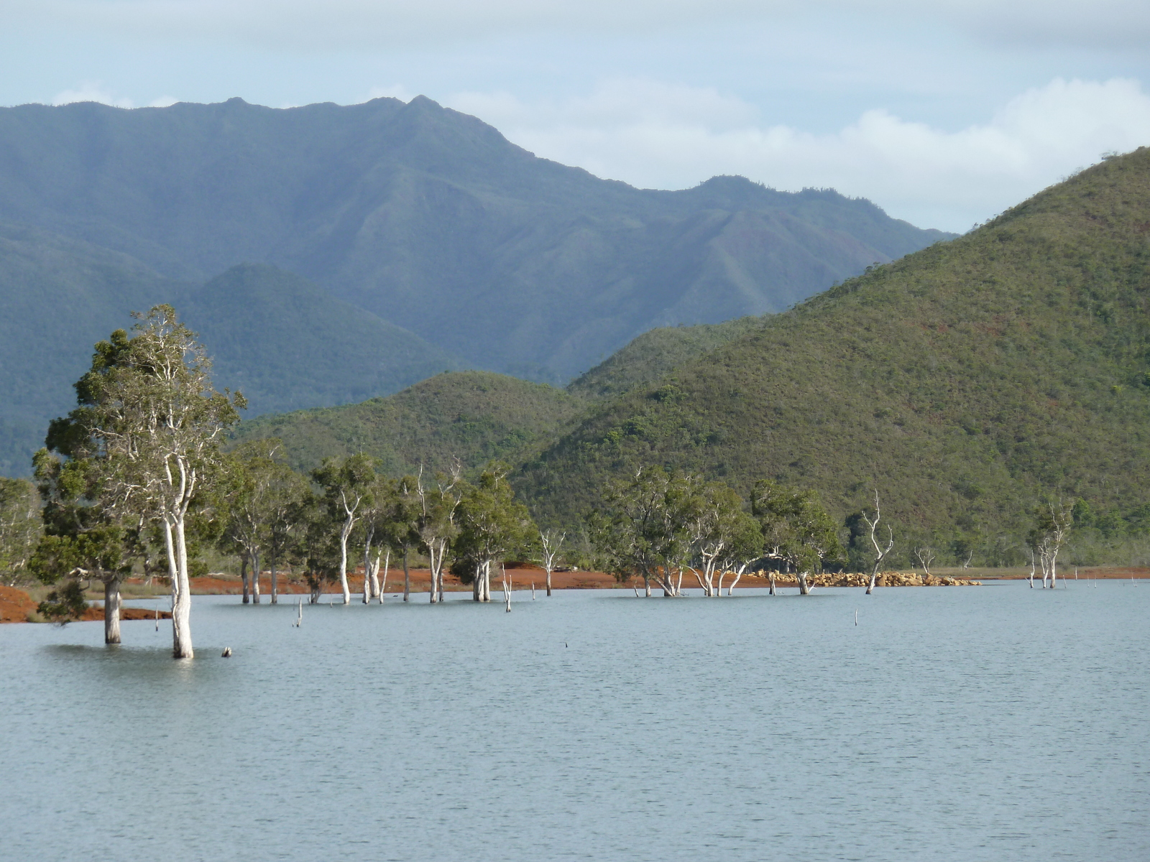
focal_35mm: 169
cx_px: 575
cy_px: 431
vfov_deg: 8.8
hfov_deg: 11.7
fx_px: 5614
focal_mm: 27.8
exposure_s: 1/320
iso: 80
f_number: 4.5
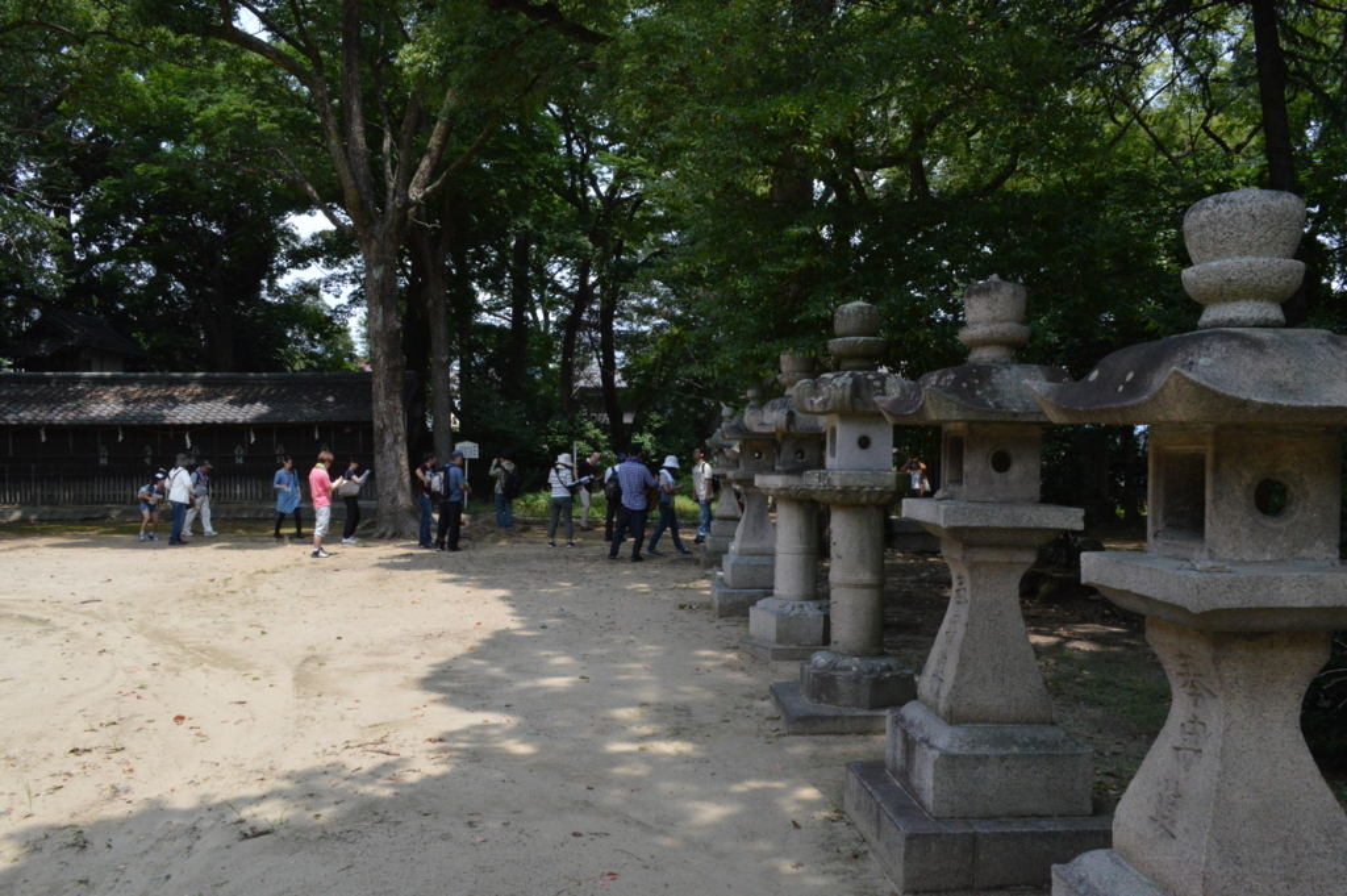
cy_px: 448
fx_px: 1009
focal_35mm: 27
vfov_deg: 47.9
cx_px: 674
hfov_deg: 67.4
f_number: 13
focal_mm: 18
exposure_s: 1/640
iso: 1600
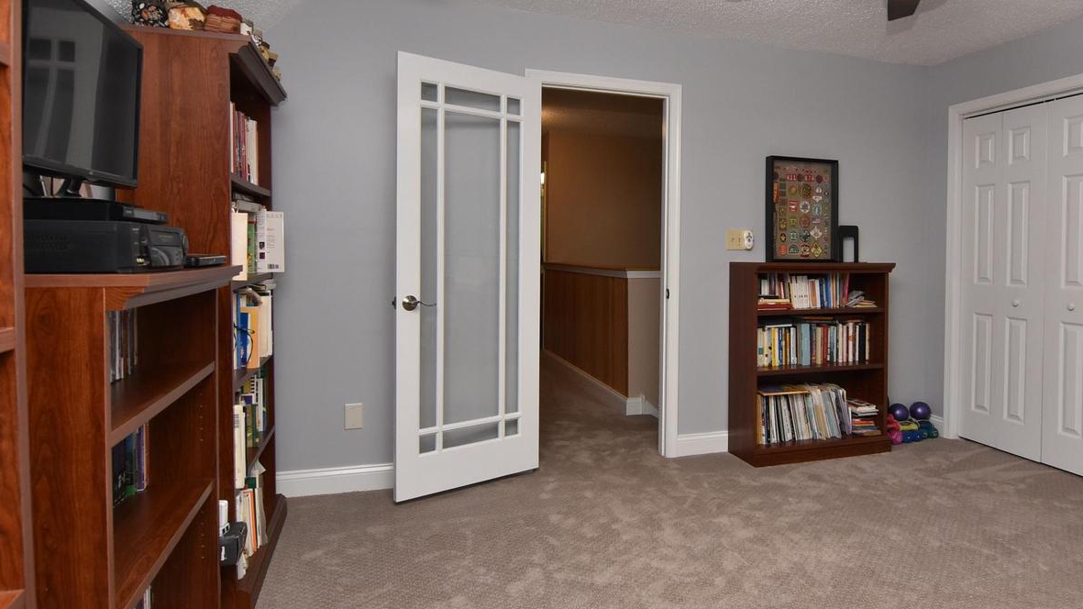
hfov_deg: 77.7
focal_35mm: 23
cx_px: 658
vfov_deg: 49.4
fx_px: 660
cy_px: 264
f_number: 8
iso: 800
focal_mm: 12
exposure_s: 1/60
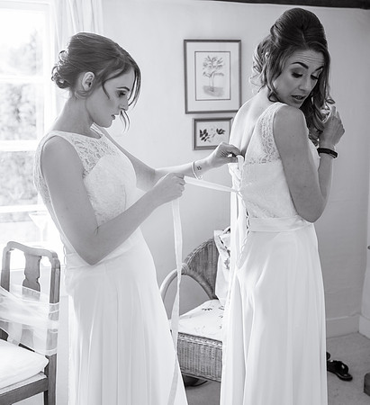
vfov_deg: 32.8
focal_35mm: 54
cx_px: 231
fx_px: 687
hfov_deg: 30.0
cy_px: 220
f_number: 2.8
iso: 250
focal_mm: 35
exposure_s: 1/100
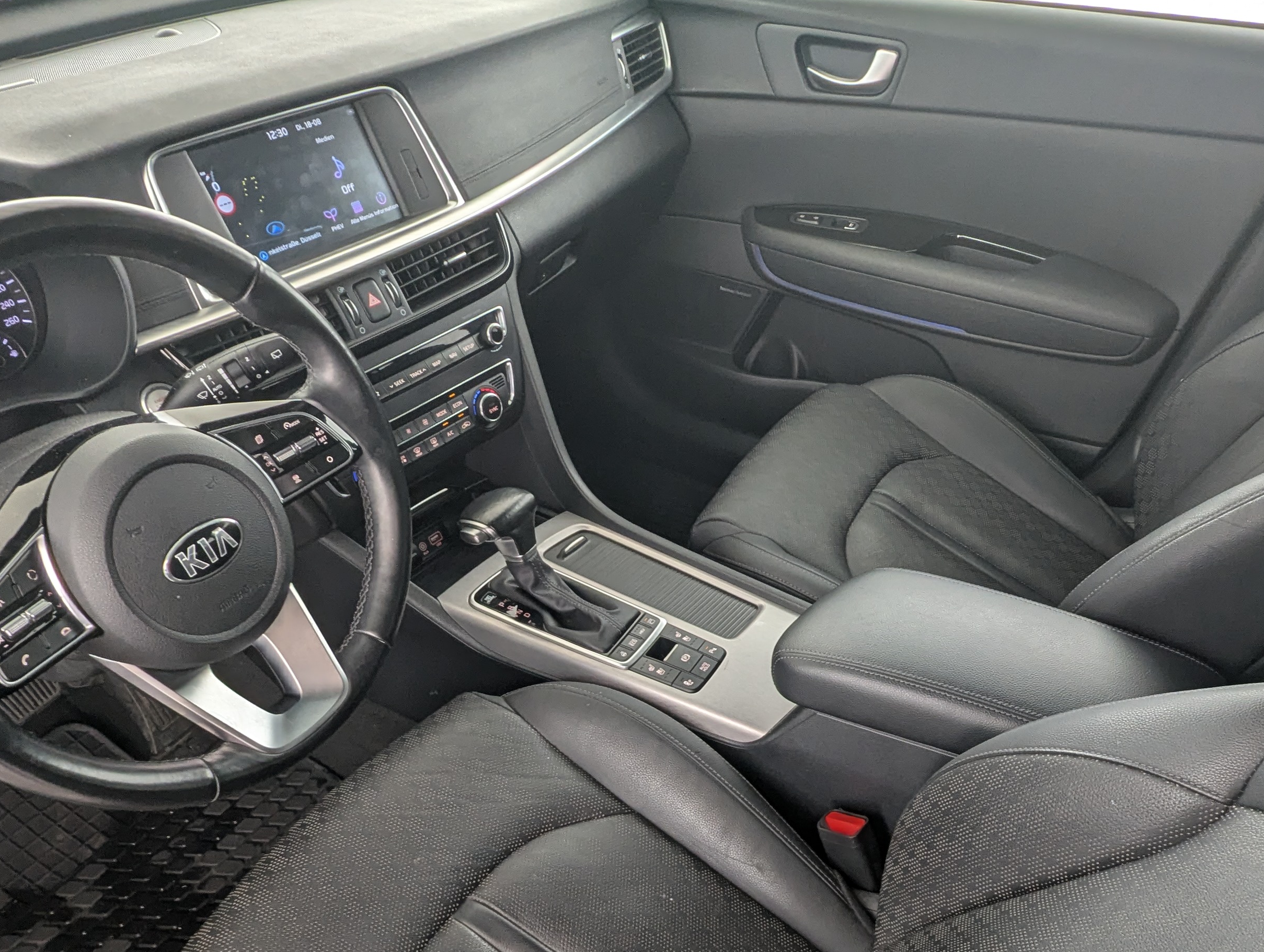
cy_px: 741
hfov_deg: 64.9
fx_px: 987
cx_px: 728
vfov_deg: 48.9
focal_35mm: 27
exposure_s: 1/23.8
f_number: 2.2
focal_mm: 2.35
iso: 89
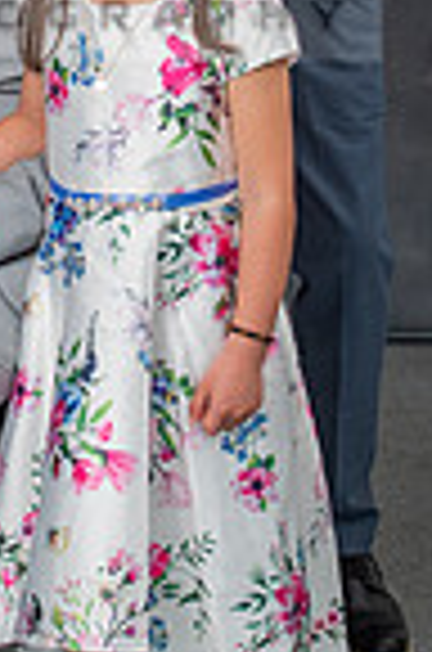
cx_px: -12
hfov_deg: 8.5
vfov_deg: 12.8
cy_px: -9
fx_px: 2876
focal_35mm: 159
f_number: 5.6
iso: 200
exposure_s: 1/160
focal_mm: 31
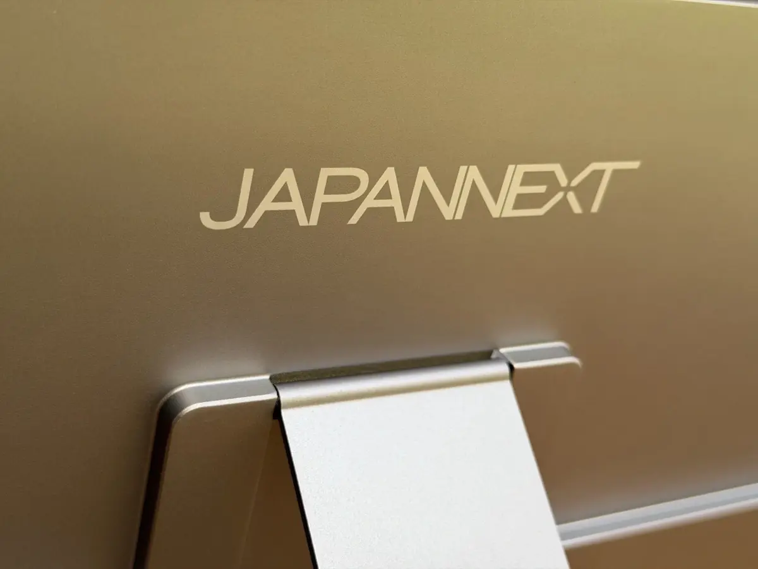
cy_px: 284
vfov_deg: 30.3
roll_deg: +1.9
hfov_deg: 39.7
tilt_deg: -6.8
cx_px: 379
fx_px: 1051
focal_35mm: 48
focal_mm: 6.76
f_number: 1.78
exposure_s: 1/136
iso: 50
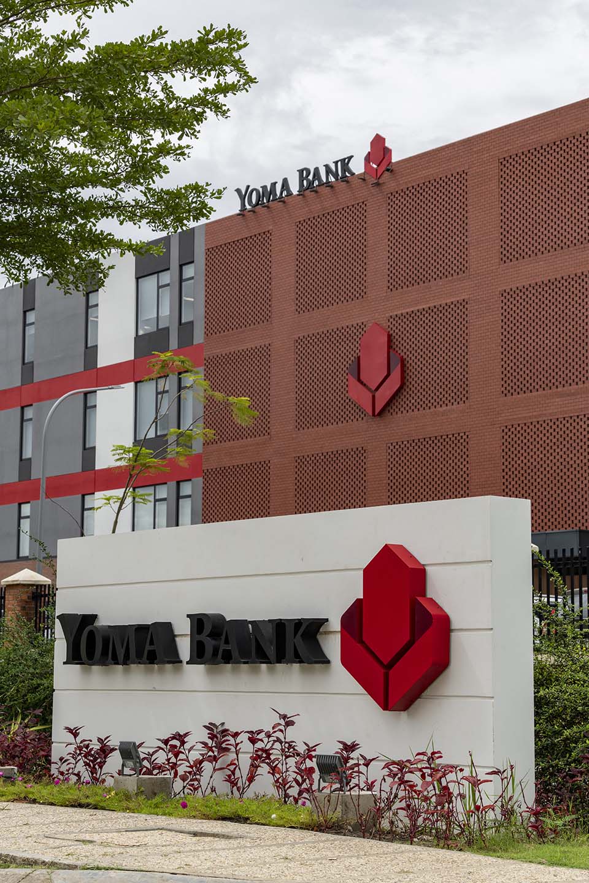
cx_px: 294
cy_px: 442
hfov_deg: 19.5
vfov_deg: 28.8
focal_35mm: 70
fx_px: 1718
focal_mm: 70
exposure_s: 1/400
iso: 360
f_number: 11
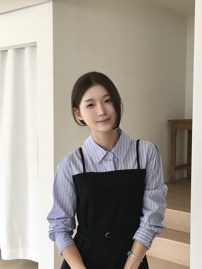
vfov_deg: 43.4
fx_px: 335
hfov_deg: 33.5
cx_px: 118
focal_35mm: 43
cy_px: 173
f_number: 2.2
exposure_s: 1/30
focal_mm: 4.15
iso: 50
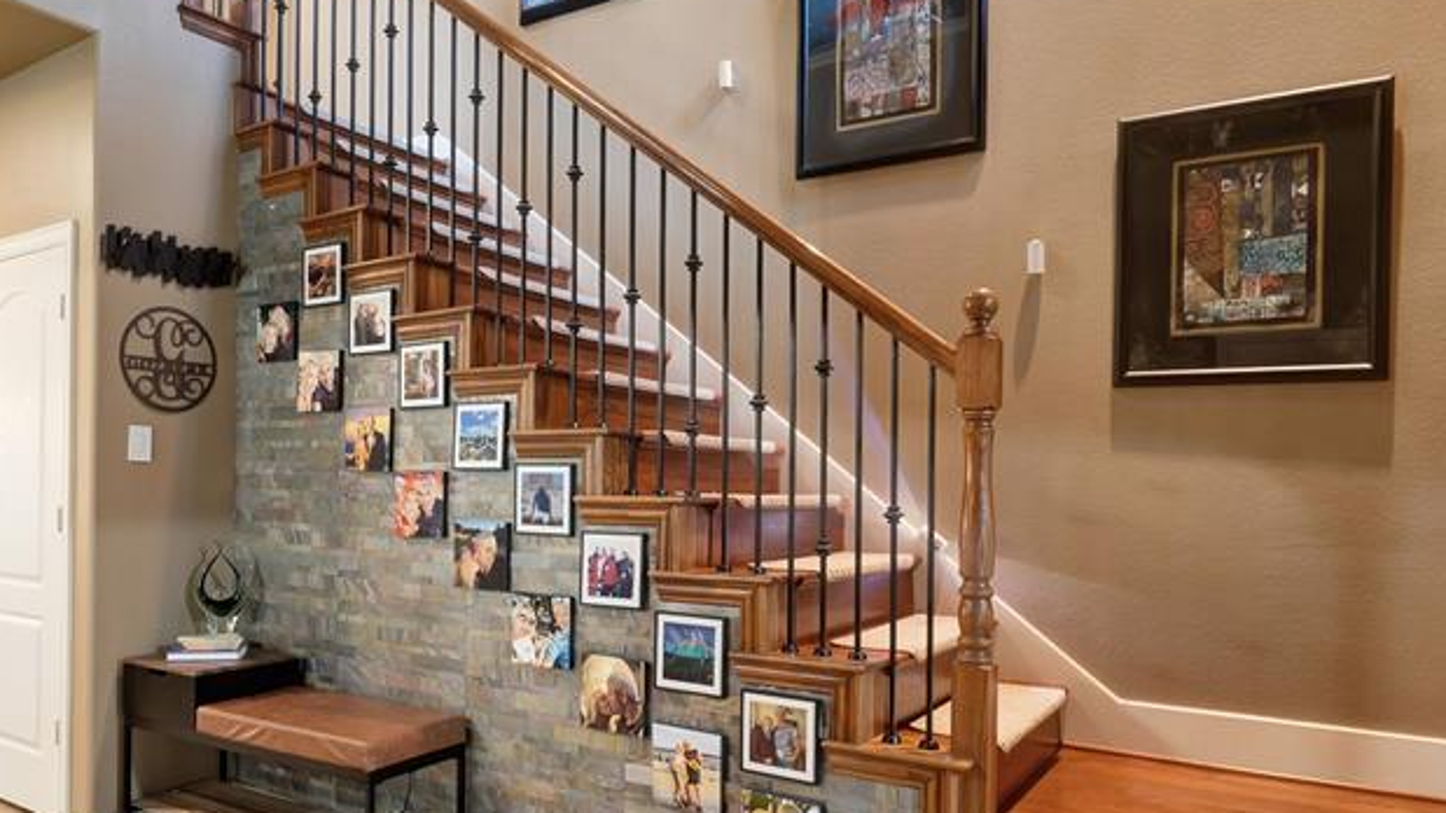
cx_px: 591
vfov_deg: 44.1
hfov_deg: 71.3
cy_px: 502
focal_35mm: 26
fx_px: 997
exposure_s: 1/3.33
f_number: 9
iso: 500
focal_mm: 15
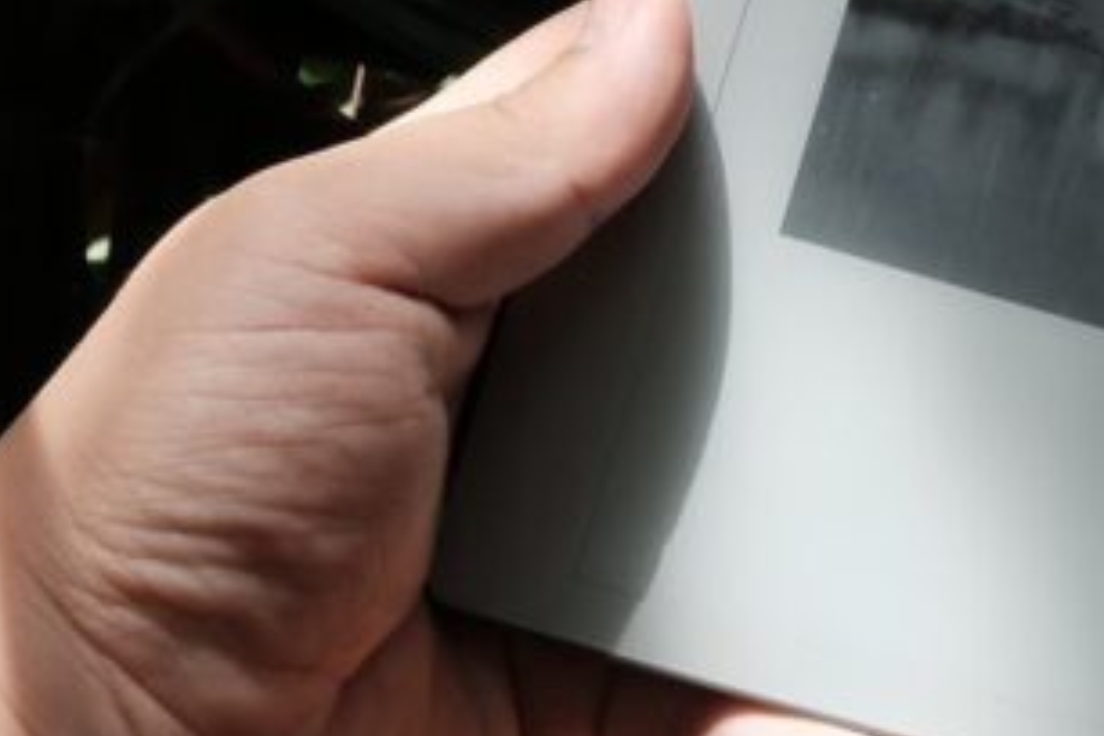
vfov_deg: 13.1
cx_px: 1292
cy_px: -18
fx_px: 3158
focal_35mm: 103
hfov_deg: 18.8
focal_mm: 23.2
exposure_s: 1/56
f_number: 14
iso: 800
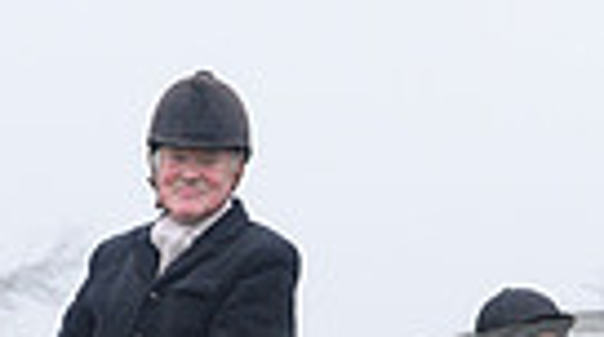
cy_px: 709
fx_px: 6444
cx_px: 560
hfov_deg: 5.4
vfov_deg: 3.0
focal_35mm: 403
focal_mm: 90
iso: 1600
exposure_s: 1/800
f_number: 4
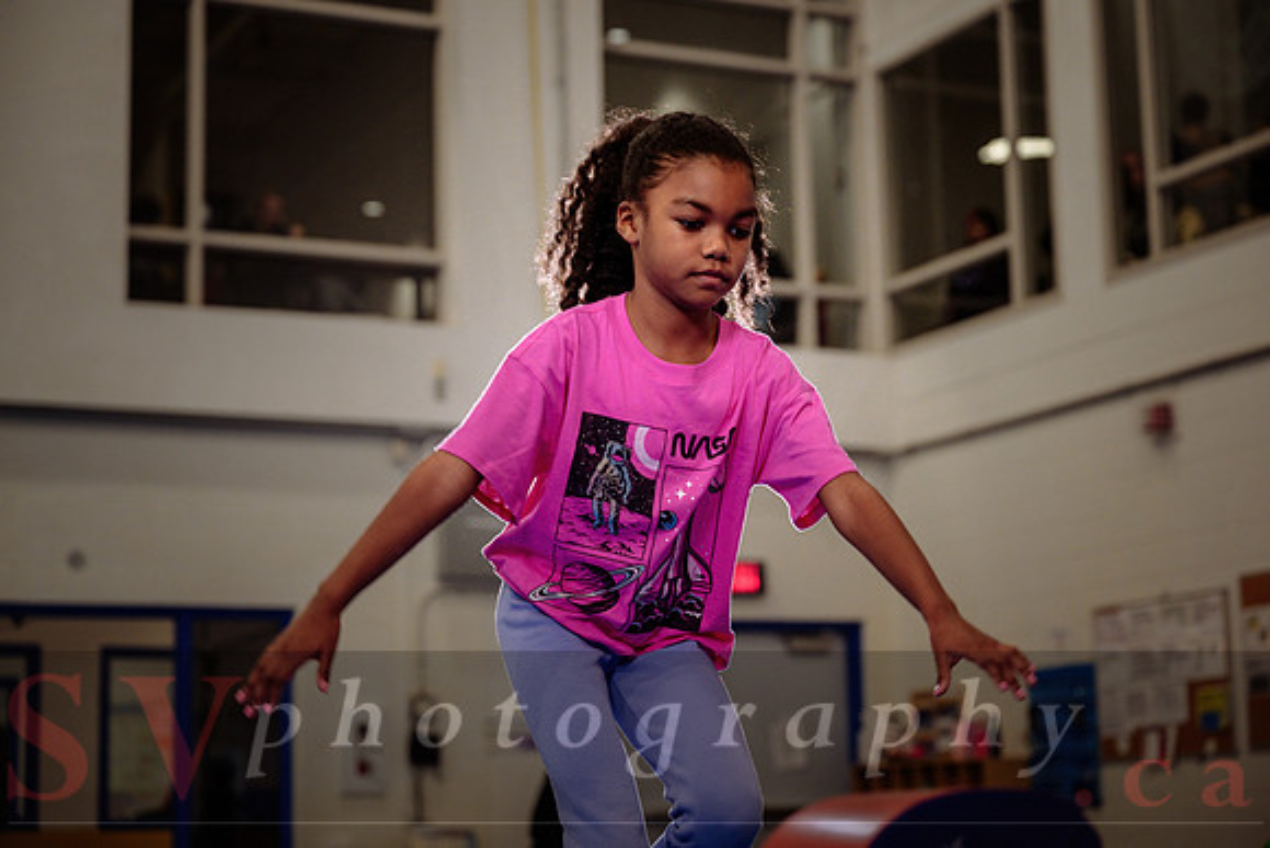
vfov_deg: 19.5
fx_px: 2470
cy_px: 424
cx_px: 635
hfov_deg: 28.8
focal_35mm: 70
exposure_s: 1/320
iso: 800
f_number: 3.5
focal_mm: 70
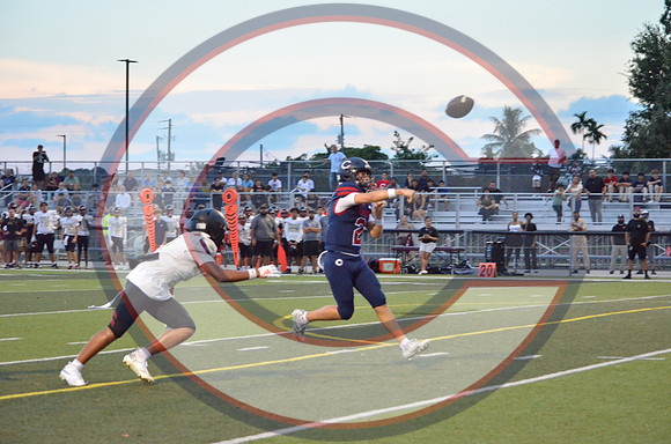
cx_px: 336
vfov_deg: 11.4
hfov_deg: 17.1
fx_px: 2232
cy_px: 222
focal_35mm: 120
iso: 4000
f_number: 4.5
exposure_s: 1/500
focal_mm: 80
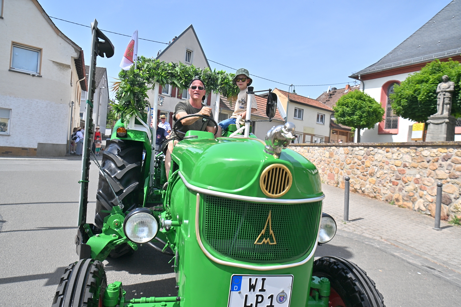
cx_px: 230
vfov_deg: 53.1
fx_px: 307
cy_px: 154
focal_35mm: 24
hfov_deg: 73.8
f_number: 7.1
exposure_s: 1/2500
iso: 320
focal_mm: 24
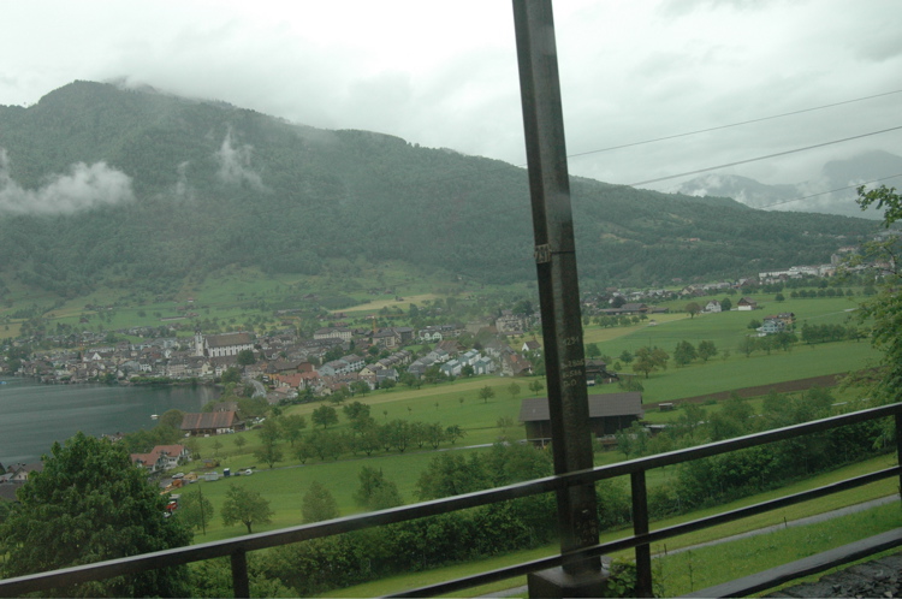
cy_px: 300
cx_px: 451
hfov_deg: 53.2
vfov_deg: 36.8
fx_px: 901
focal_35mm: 36
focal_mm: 24
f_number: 4.5
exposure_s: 1/2000
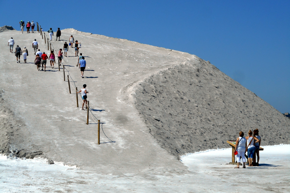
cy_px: 101
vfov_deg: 16.9
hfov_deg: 25.1
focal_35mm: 81
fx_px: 652
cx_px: 144
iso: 80
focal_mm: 13.8
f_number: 5.5
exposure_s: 1/1250
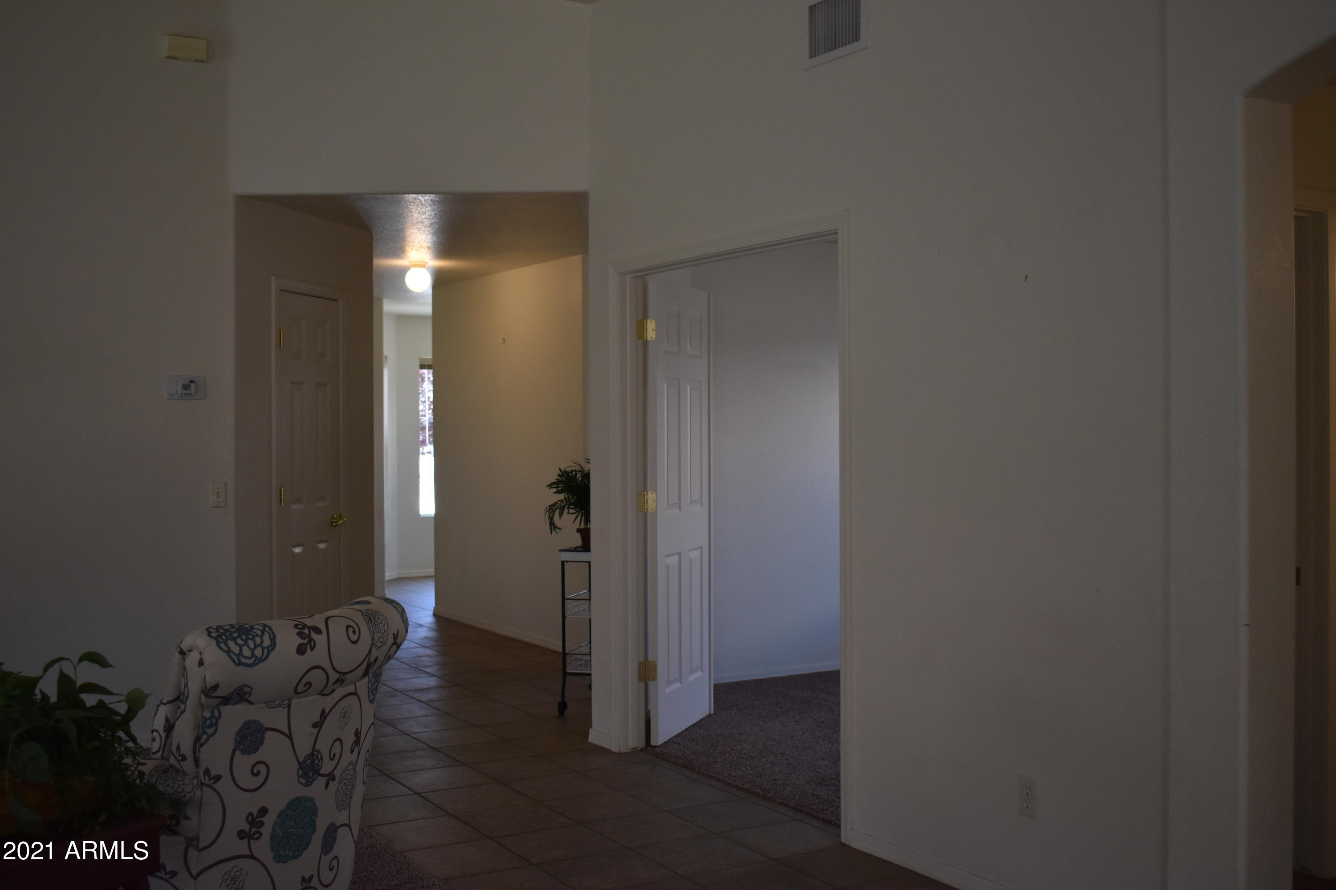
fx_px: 1392
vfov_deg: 35.5
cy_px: 445
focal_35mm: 38
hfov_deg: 51.3
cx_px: 668
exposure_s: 1/250
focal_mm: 25
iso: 720
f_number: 4
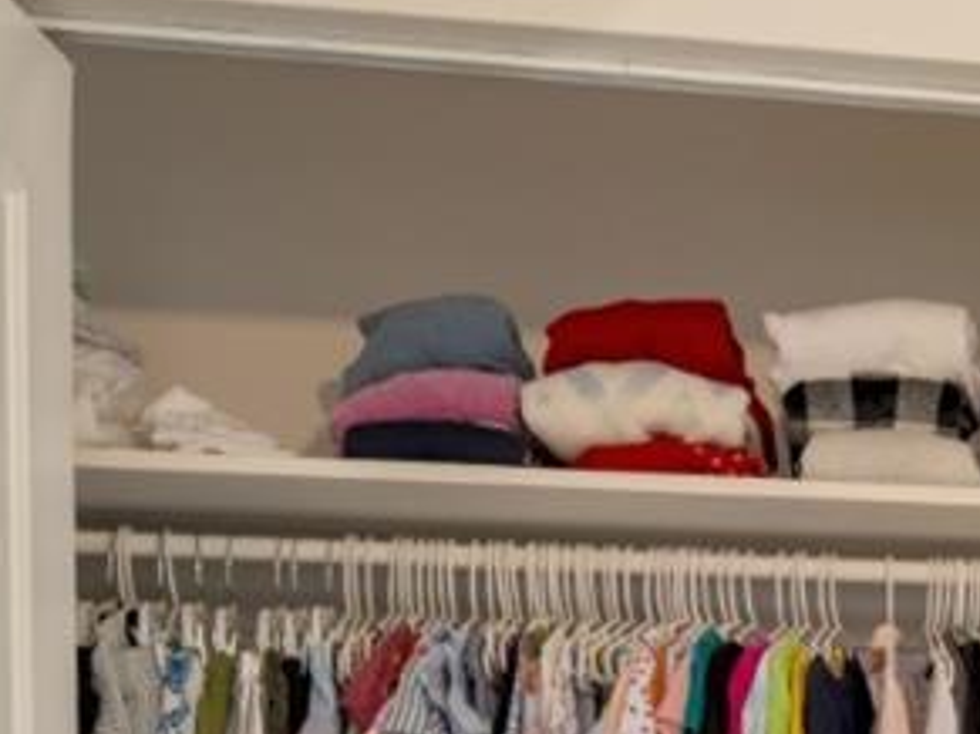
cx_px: 1303
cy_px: 987
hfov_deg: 23.1
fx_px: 2094
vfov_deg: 18.4
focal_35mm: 74
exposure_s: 1/4
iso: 125
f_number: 8
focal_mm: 14
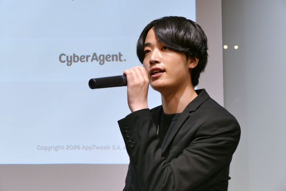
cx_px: 143
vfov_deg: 15.7
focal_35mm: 87
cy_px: 96
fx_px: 691
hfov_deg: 23.4
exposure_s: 1/80
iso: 250
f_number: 3.8
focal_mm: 31.83
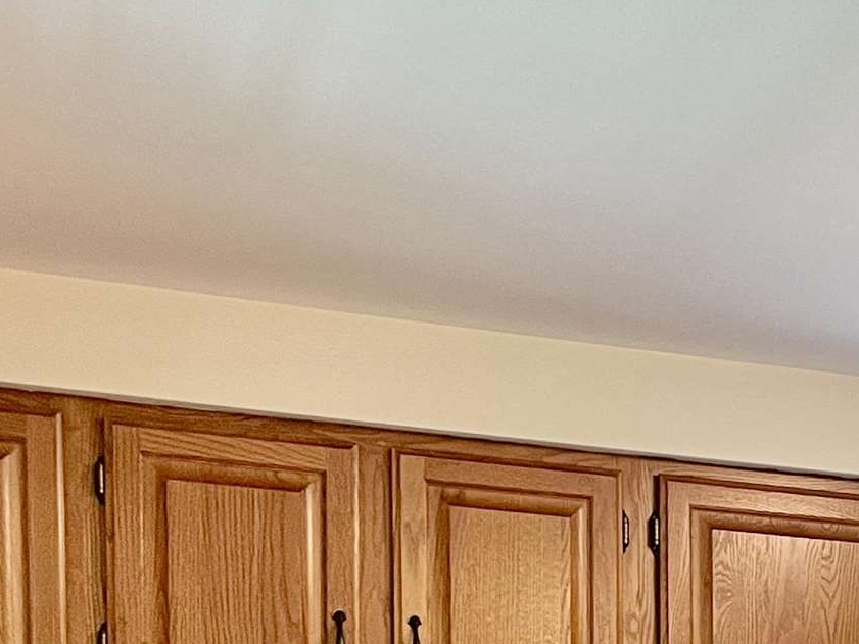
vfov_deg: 14.0
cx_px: 1247
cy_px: 1120
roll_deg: -0.6
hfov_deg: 18.5
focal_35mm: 95
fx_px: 2358
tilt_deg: -5.3
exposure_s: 1/60
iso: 125
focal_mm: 4.2
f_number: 1.6
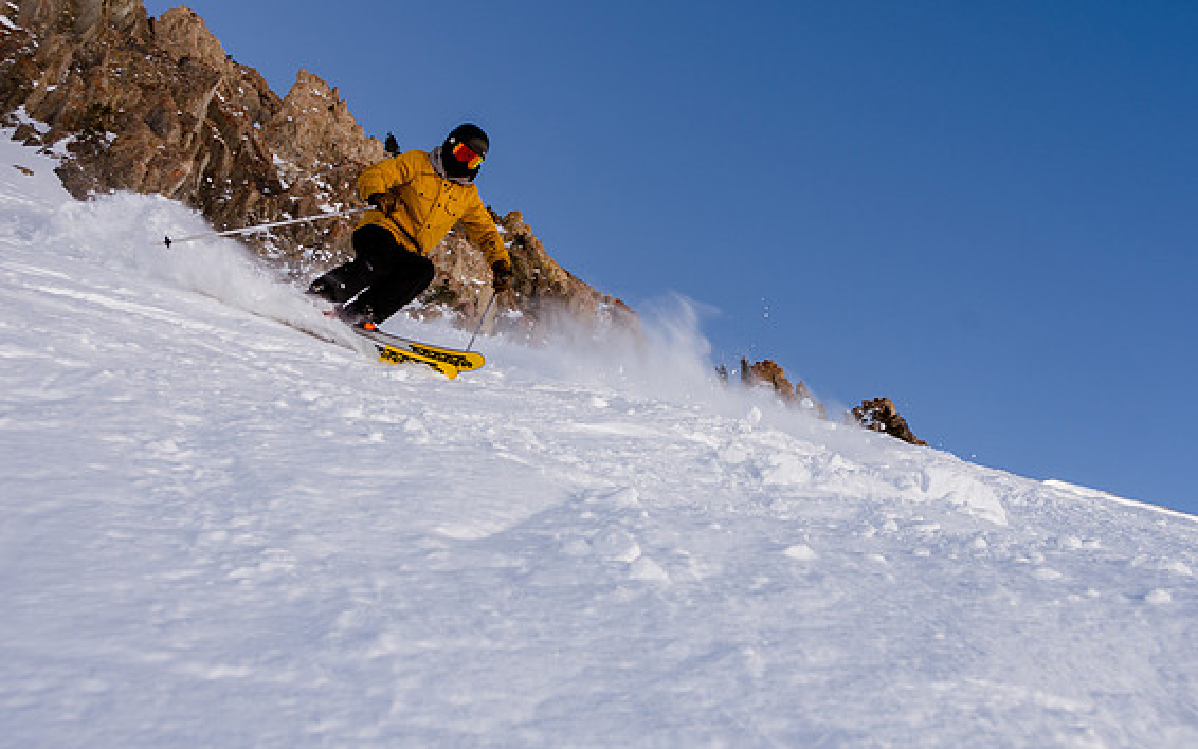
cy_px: 351
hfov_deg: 52.7
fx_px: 1208
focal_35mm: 37
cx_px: 622
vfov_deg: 34.4
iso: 160
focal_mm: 22
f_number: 8
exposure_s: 1/640
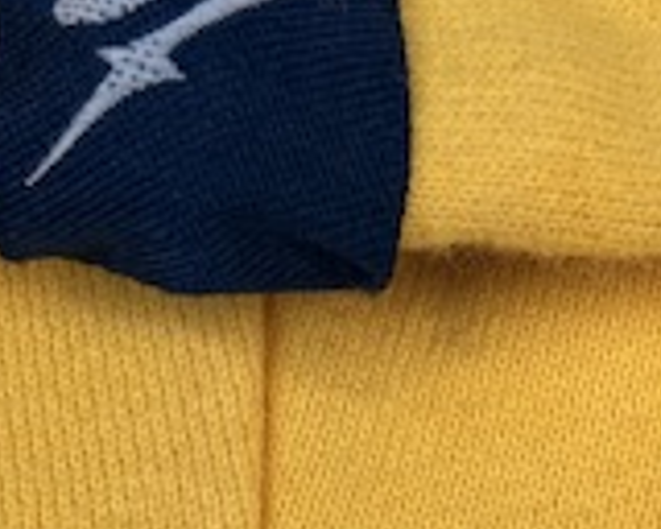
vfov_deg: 7.9
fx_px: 3658
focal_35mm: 187
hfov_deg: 10.3
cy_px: 1070
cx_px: 335
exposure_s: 1/235
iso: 64
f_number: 1.78
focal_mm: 6.76
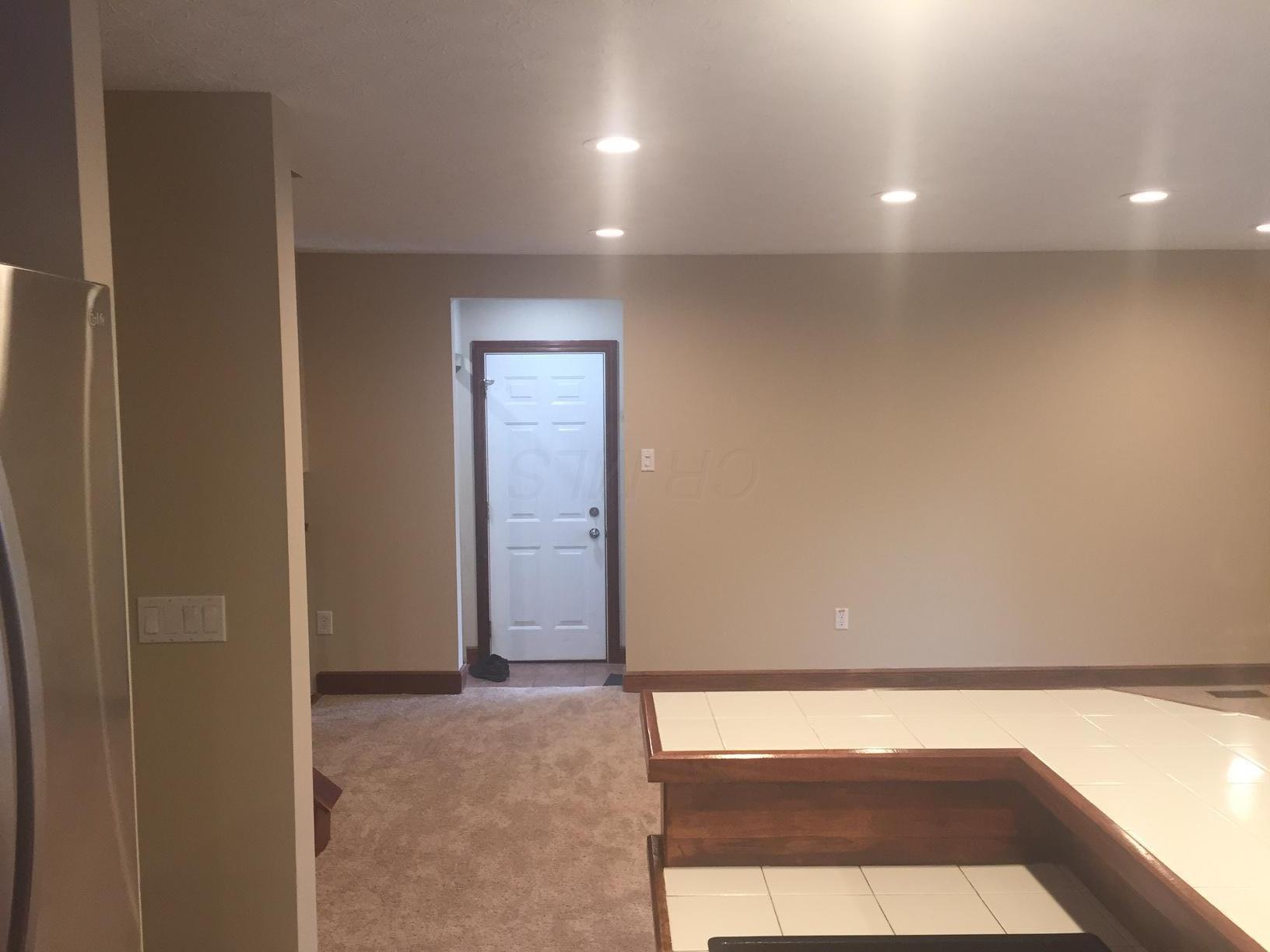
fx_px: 1064
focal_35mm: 29
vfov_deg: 48.2
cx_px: 635
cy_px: 476
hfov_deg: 61.7
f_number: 2.2
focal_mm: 4.15
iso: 80
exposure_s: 1/30
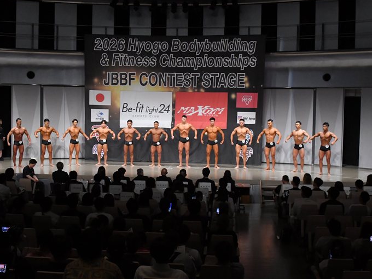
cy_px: 138
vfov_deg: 31.5
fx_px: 494
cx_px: 173
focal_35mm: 46
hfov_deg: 41.2
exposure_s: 1/400
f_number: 5.6
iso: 6400
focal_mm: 28
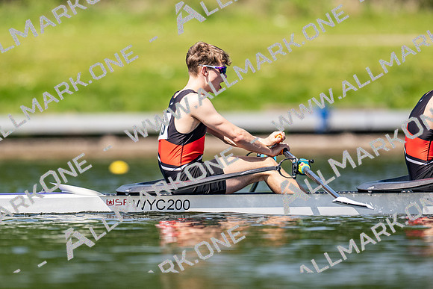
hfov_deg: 2.3
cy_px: 144
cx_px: 216
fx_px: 10833
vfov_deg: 1.5
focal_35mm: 900
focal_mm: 600
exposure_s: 1/2500
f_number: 4
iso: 280
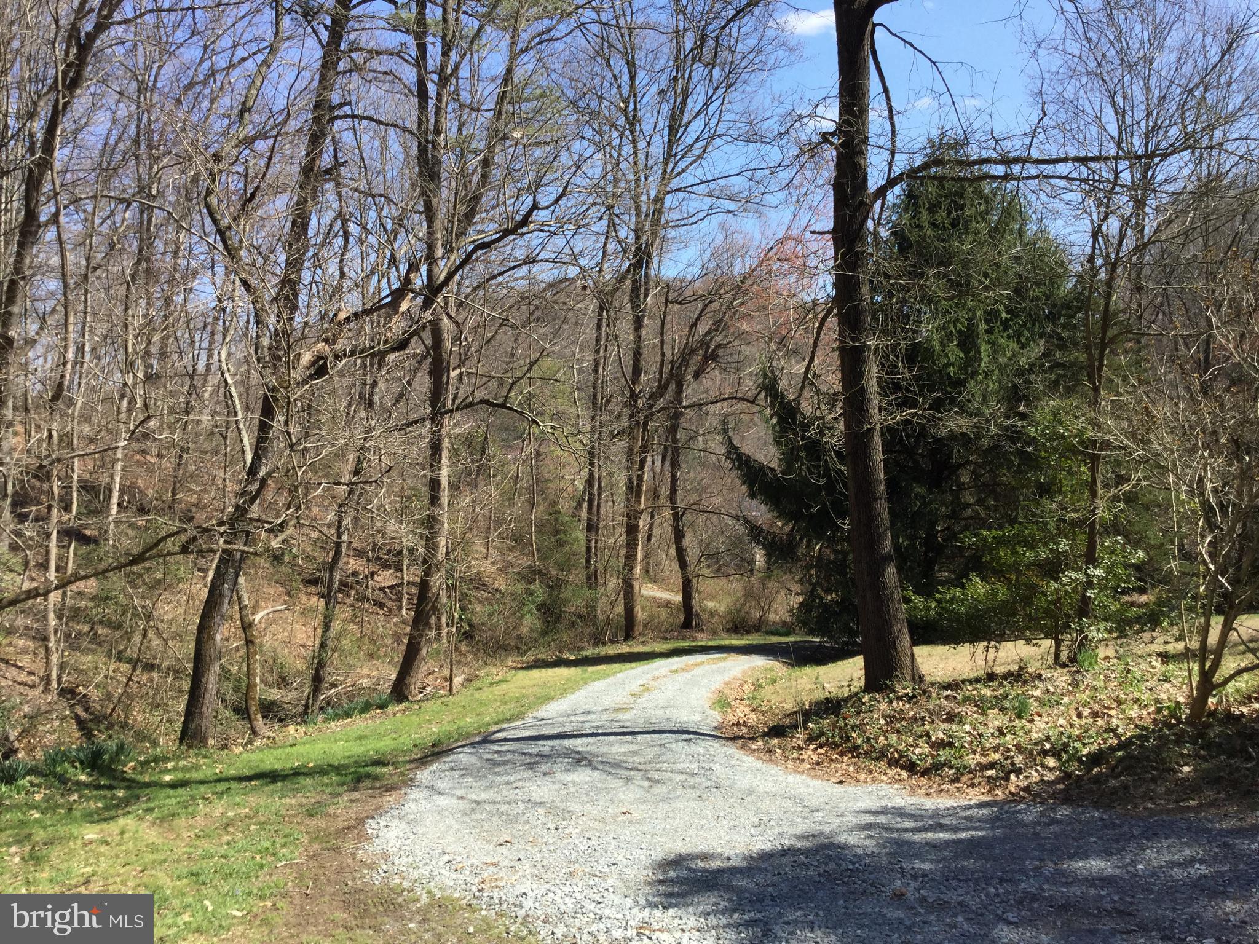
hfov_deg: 58.4
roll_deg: -0.9
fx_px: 1127
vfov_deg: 45.4
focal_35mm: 31
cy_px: 472
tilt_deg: -7.4
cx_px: 630
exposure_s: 1/696
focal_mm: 3.3
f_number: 2.4
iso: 25
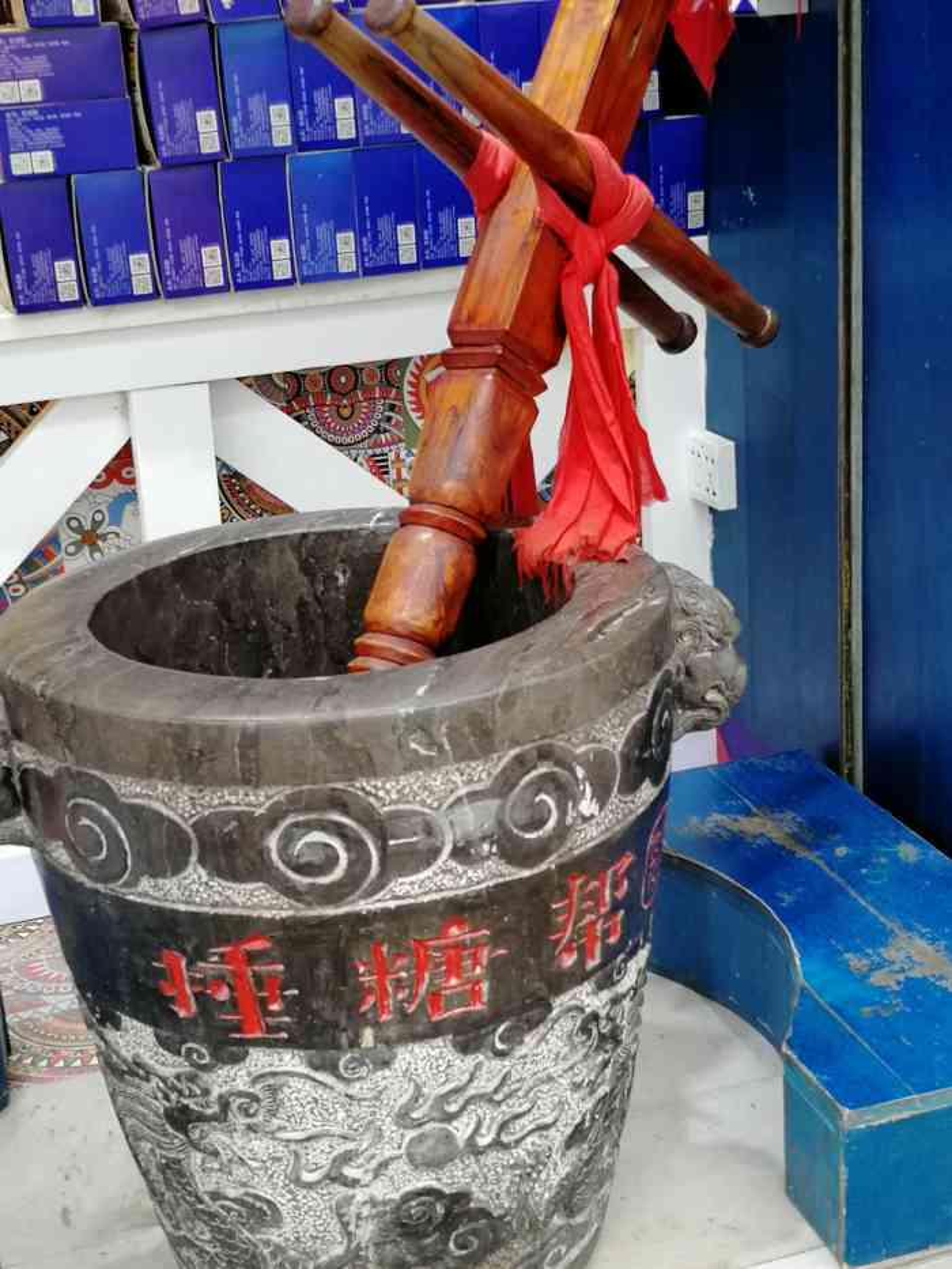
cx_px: 476
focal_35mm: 50
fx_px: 1833
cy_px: 634
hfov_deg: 29.1
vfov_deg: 38.2
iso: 100
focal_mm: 3.95
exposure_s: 1/100
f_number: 2.2
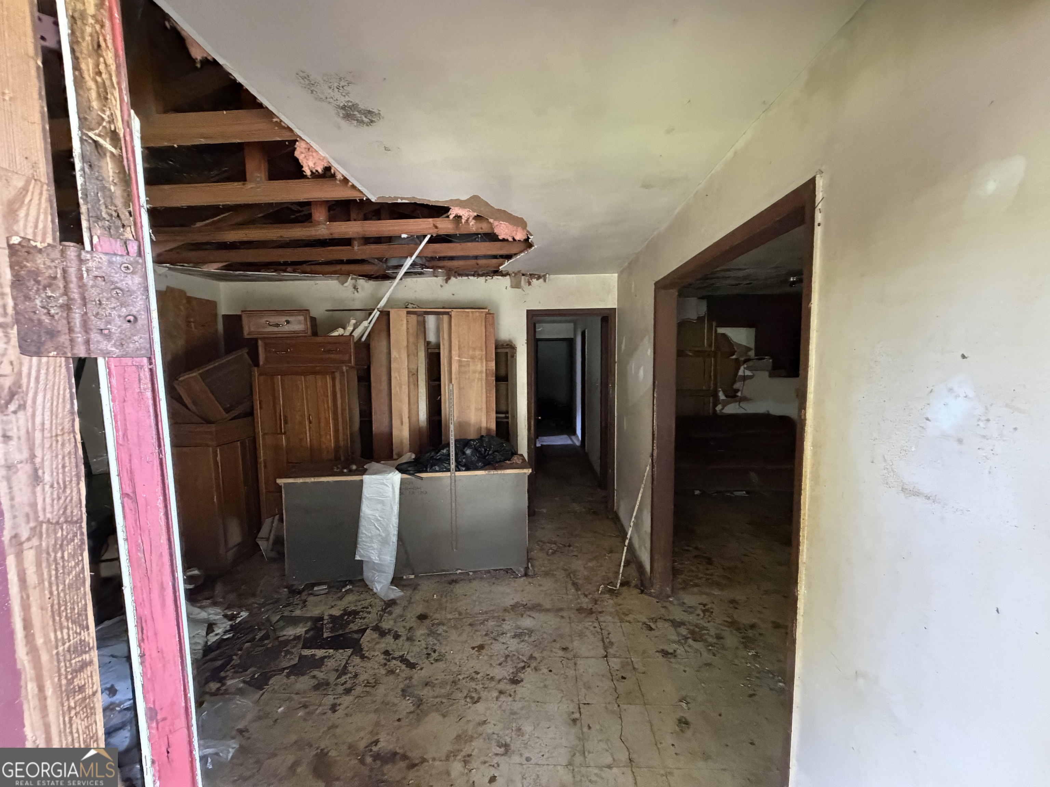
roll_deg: +1.2
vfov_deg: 85.7
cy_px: 394
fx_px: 425
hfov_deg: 102.1
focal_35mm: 14
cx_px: 525
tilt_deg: -5.4
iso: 1000
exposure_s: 1/60
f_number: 2.2
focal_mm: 2.22
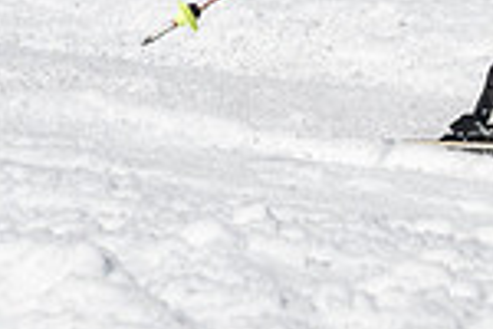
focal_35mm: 3055
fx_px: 41833
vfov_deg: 0.5
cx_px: 774
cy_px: -158
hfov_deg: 0.7
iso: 200
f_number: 8
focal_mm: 400
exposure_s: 1/2000
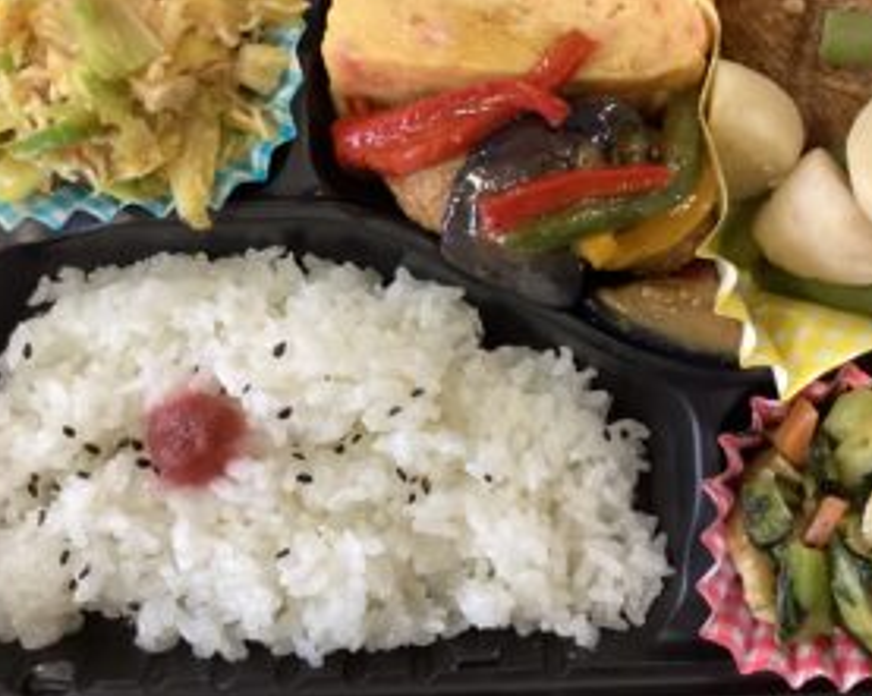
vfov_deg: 36.2
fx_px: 1057
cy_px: 260
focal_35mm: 41
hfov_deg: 44.8
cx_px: 452
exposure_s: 1/60
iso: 320
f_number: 2.4
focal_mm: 3.3
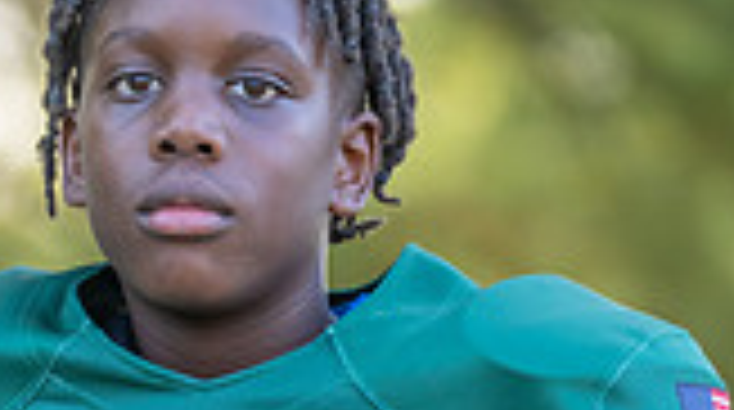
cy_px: 546
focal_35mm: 487
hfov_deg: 4.4
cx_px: 271
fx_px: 9461
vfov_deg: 2.5
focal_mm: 122
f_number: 2.8
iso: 250
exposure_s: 1/320
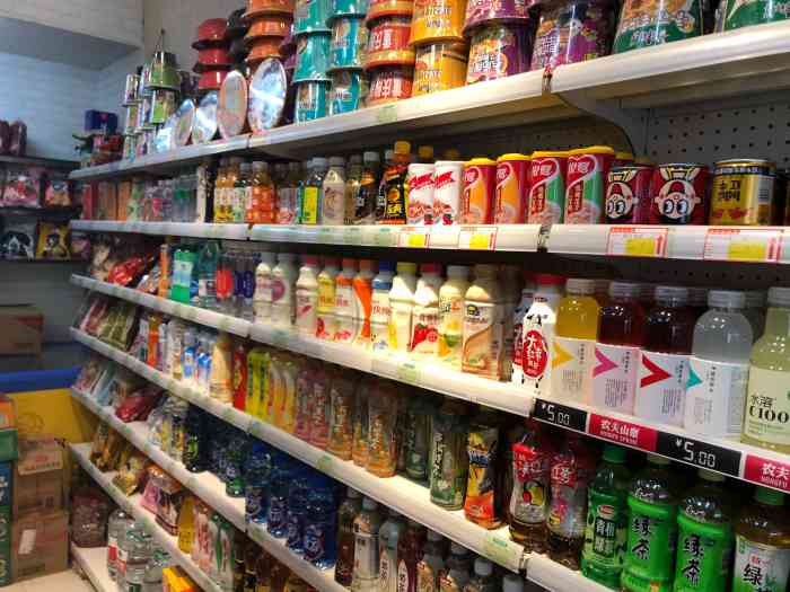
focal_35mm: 29
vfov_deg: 48.2
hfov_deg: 61.7
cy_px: 296
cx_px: 395
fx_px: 662
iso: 40
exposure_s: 1/33
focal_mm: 3.99
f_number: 1.8
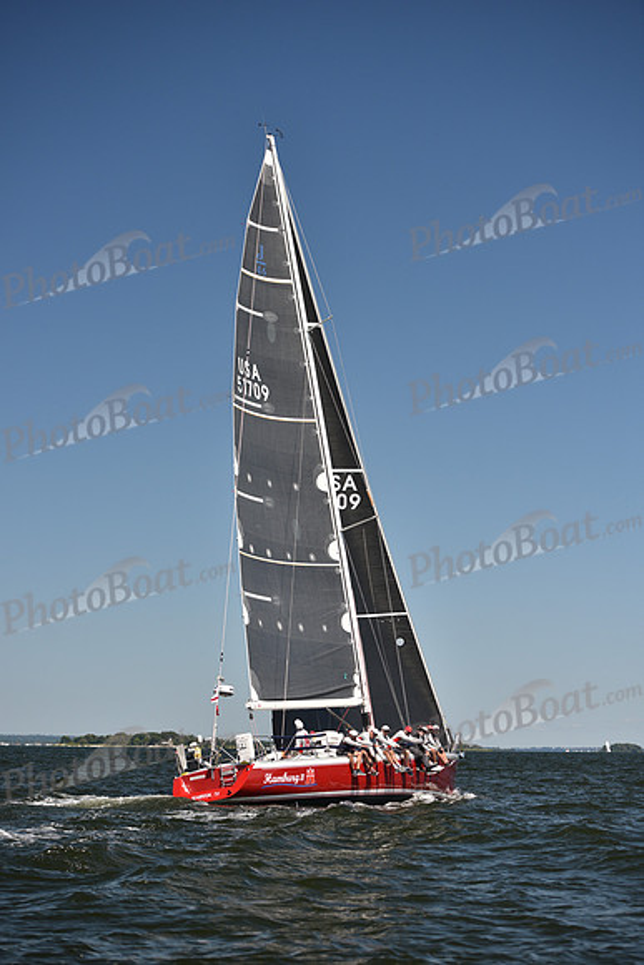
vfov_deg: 28.8
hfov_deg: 19.5
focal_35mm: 70
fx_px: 1877
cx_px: 322
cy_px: 482
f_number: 3.5
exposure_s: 1/1600
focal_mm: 70
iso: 250
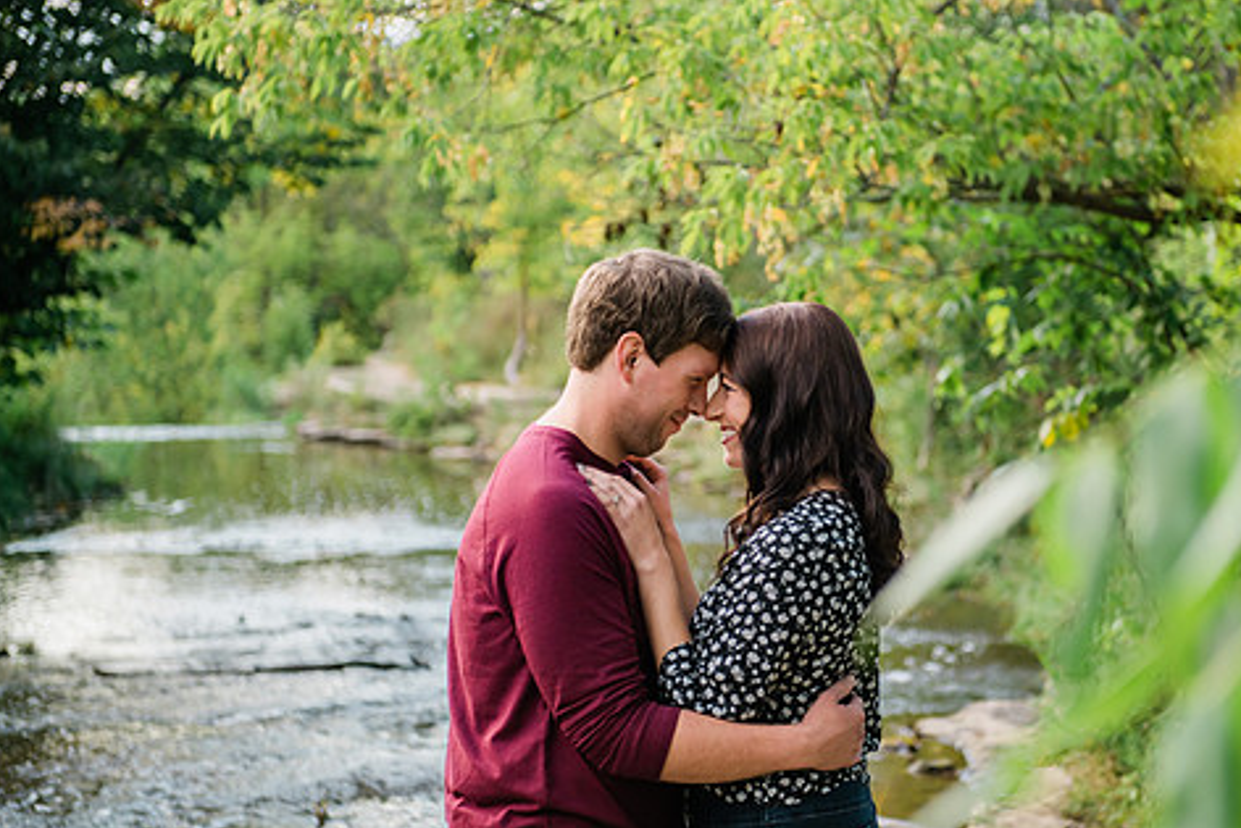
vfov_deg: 15.9
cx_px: 749
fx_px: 2965
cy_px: 417
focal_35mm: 86
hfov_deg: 23.6
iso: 320
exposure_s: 1/500
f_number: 2.8
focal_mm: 70
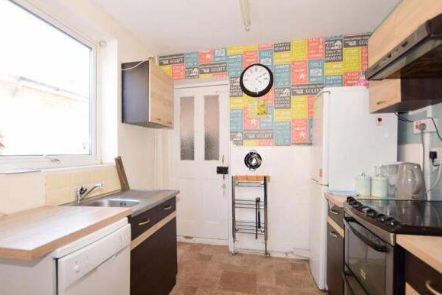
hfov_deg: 93.1
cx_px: 205
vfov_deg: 70.4
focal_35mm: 17
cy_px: 150
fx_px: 209
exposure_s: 1/30
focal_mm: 10
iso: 200
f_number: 5
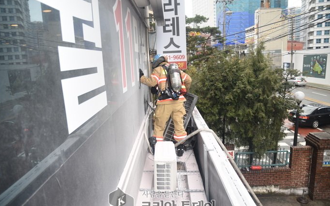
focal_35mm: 25
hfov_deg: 72.5
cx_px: 162
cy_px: 110
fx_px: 225
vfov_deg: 49.2
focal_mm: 16
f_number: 2.8
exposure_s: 1/160
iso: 100
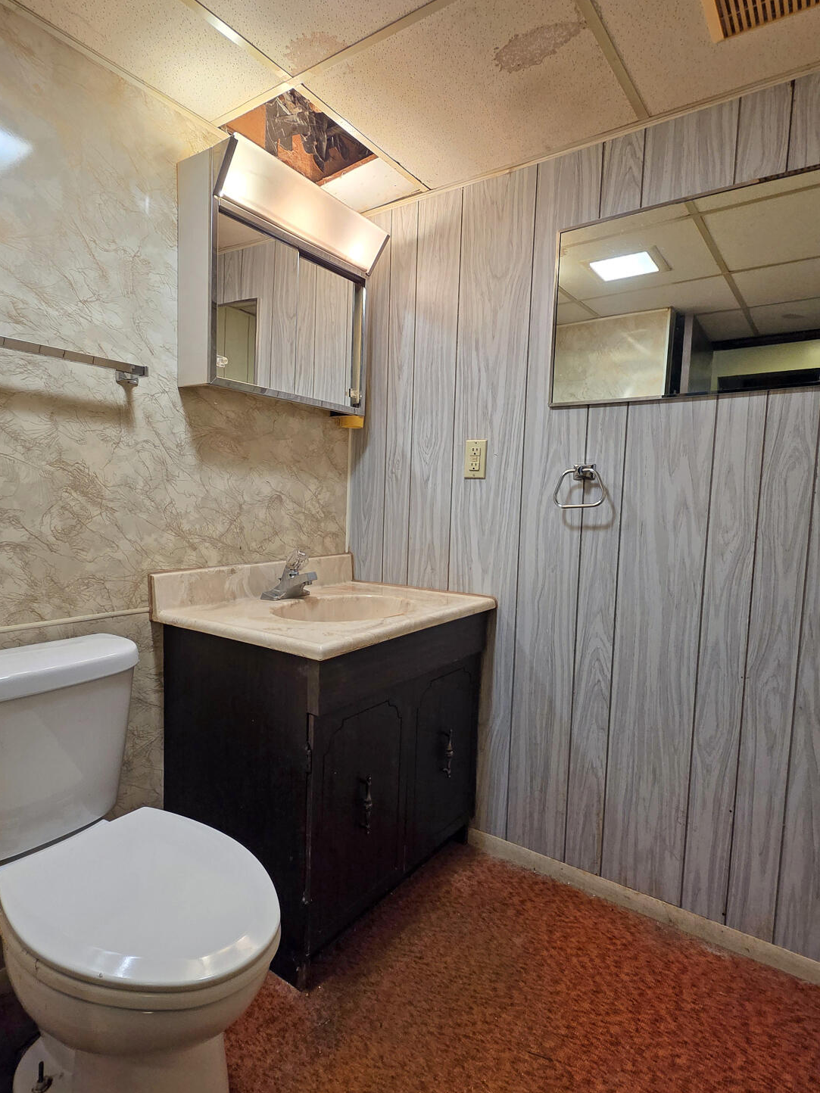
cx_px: 376
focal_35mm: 18
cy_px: 562
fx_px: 569
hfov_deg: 71.5
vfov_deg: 87.7
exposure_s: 1/60
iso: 200
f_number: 2.2
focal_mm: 2.2
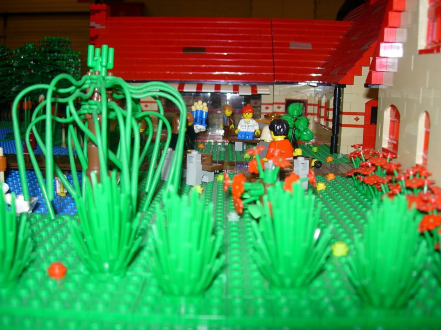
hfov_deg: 49.0
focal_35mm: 38
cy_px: 165
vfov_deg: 37.7
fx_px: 484
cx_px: 220
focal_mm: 7.8
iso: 79
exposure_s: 1/64
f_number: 2.8
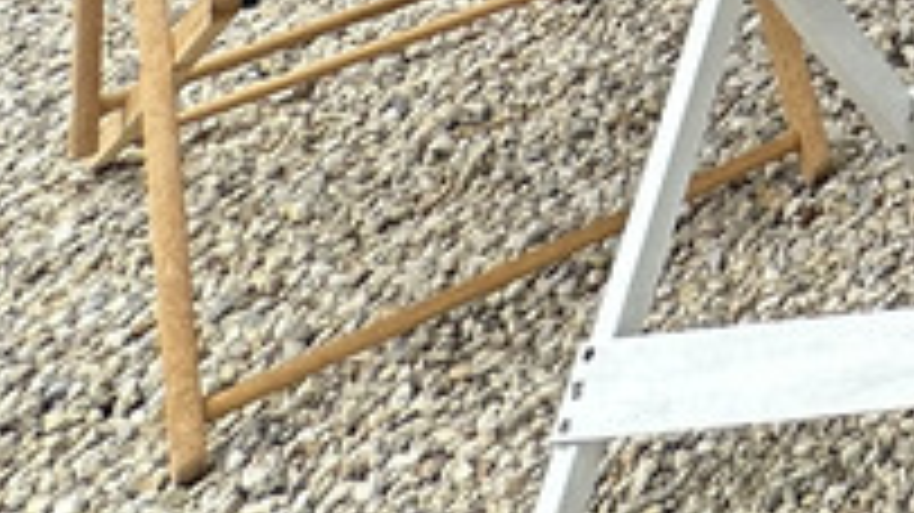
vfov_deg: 10.1
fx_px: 1865
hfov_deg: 17.4
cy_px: -1138
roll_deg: +6.9
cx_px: 1927
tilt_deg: +3.9
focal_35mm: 77
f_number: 2.2
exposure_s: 1/670
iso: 40
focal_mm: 2.22
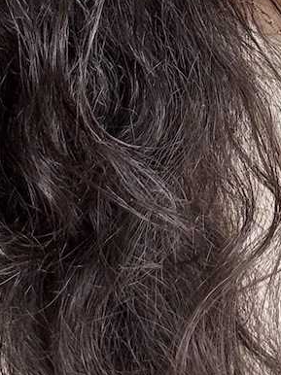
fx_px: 1138
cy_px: -256
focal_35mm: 105
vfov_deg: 16.3
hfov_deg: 13.4
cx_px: 396
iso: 32
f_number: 1.9
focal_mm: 2.69
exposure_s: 1/121
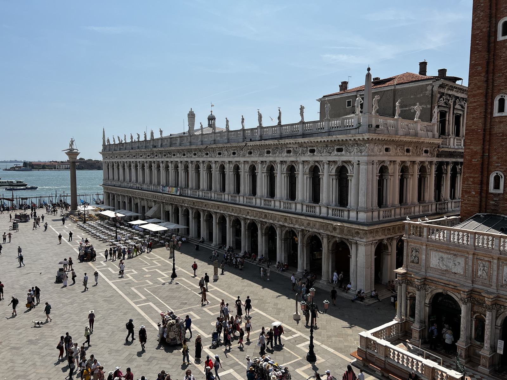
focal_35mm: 26
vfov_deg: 53.1
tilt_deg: -4.4
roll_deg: +0.0
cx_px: 254
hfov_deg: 67.3
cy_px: 190
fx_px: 381
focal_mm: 5.7
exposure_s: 1/8000
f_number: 1.5
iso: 50
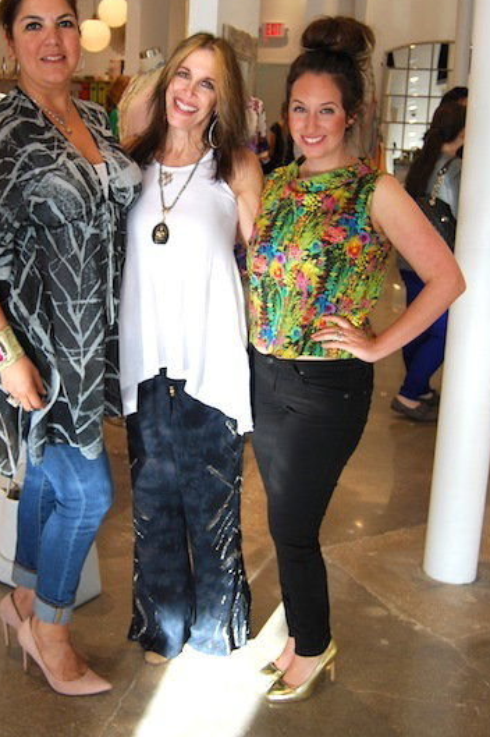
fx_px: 981
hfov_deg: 27.9
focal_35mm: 48
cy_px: 302
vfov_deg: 41.0
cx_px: 167
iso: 200
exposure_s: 1/60
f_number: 4
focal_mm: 22
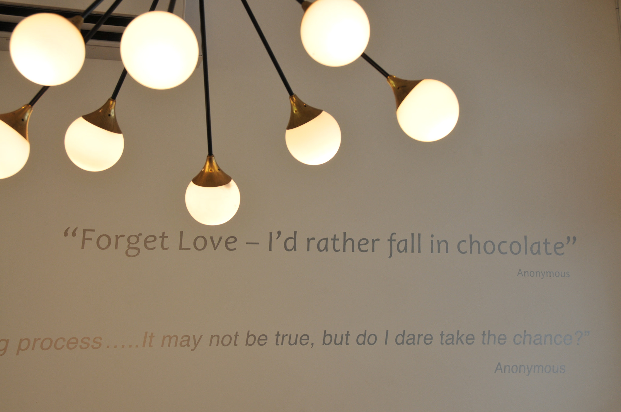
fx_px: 1137
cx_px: 310
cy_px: 206
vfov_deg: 20.6
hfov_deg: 30.5
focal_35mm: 66
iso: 320
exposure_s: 1/60
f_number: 8
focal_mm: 44
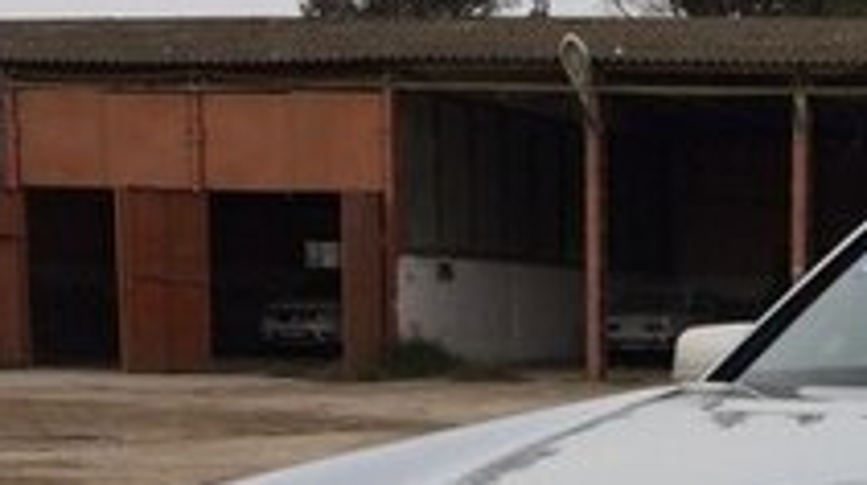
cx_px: 990
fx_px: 2273
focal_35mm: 99
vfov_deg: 11.7
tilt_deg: -8.4
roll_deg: -2.8
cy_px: 697
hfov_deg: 20.4
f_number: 2.2
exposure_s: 1/540
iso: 32
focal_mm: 4.15
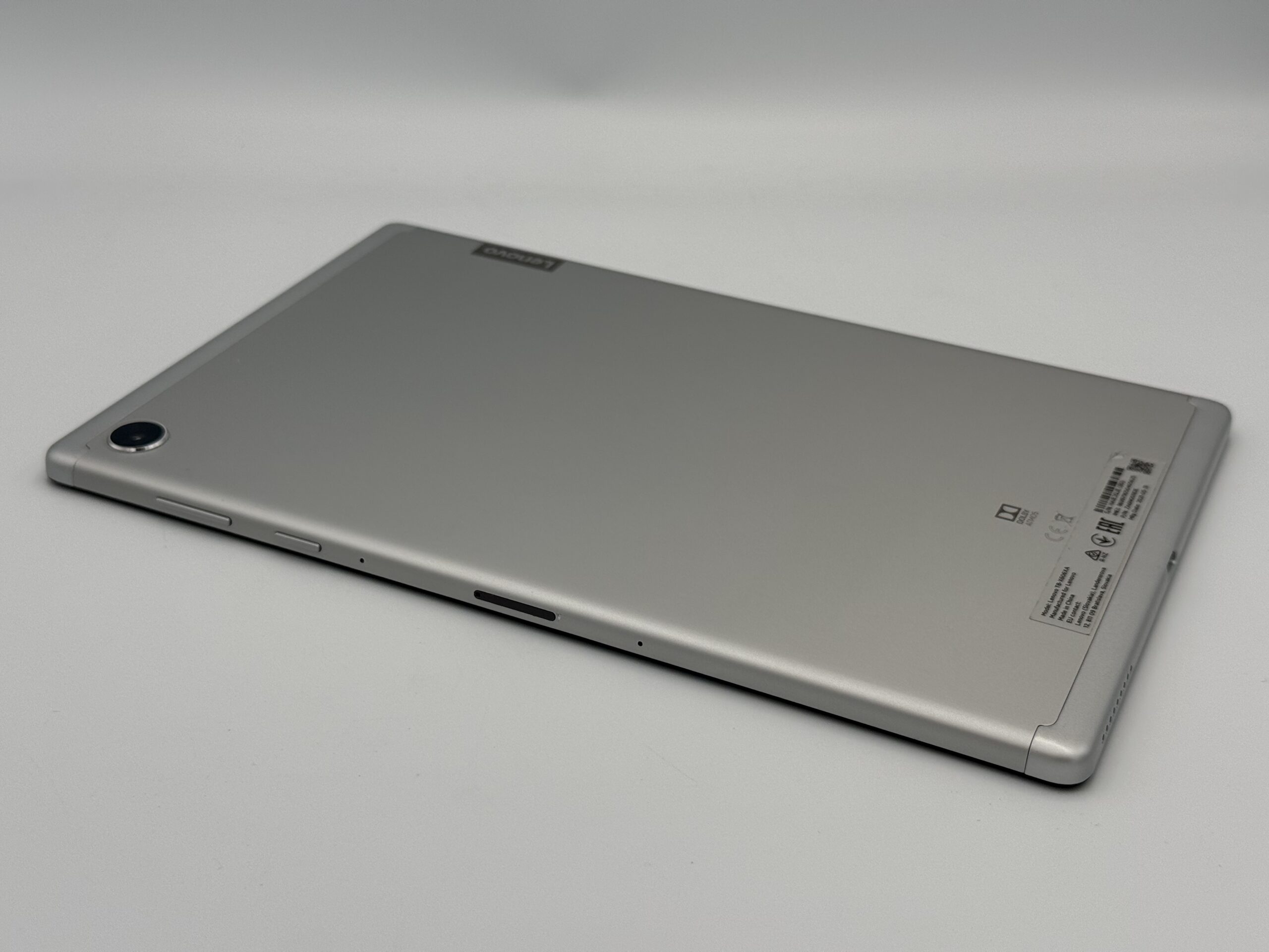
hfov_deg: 39.7
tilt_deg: -30.1
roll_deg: -0.2
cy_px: 476
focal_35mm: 48
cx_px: 634
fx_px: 1760
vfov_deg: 30.3
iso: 64
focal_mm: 6.76
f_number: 1.78
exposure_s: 1/1377
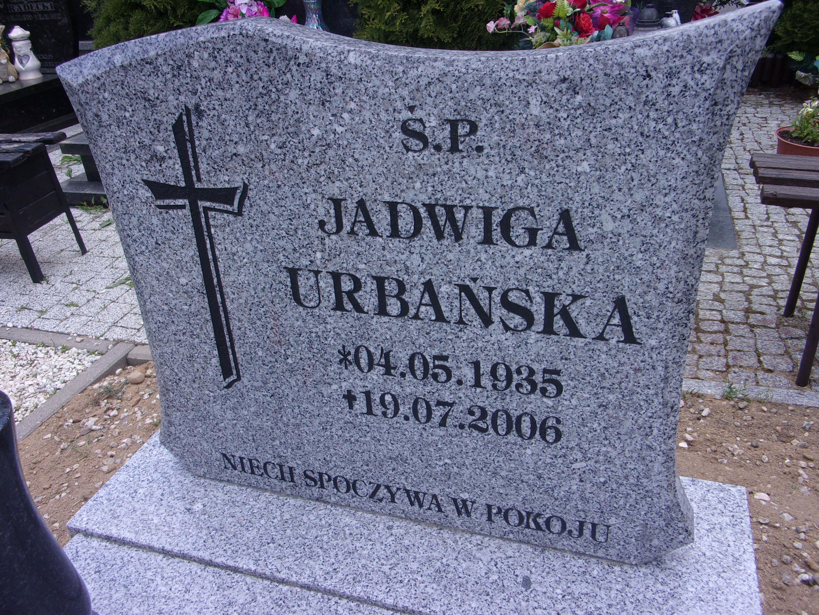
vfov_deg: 49.7
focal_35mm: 28
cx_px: 410
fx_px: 662
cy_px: 308
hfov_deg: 63.4
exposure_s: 1/200
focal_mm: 5.1
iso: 80
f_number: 3.9
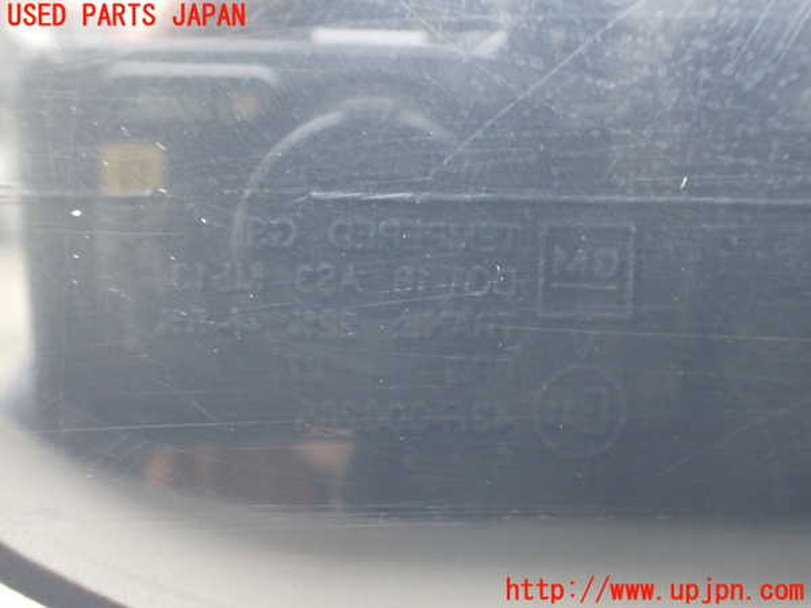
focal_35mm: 30
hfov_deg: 60.0
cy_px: 304
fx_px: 703
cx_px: 406
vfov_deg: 46.8
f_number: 2.3
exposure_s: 1/30
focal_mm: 5.4
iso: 1000
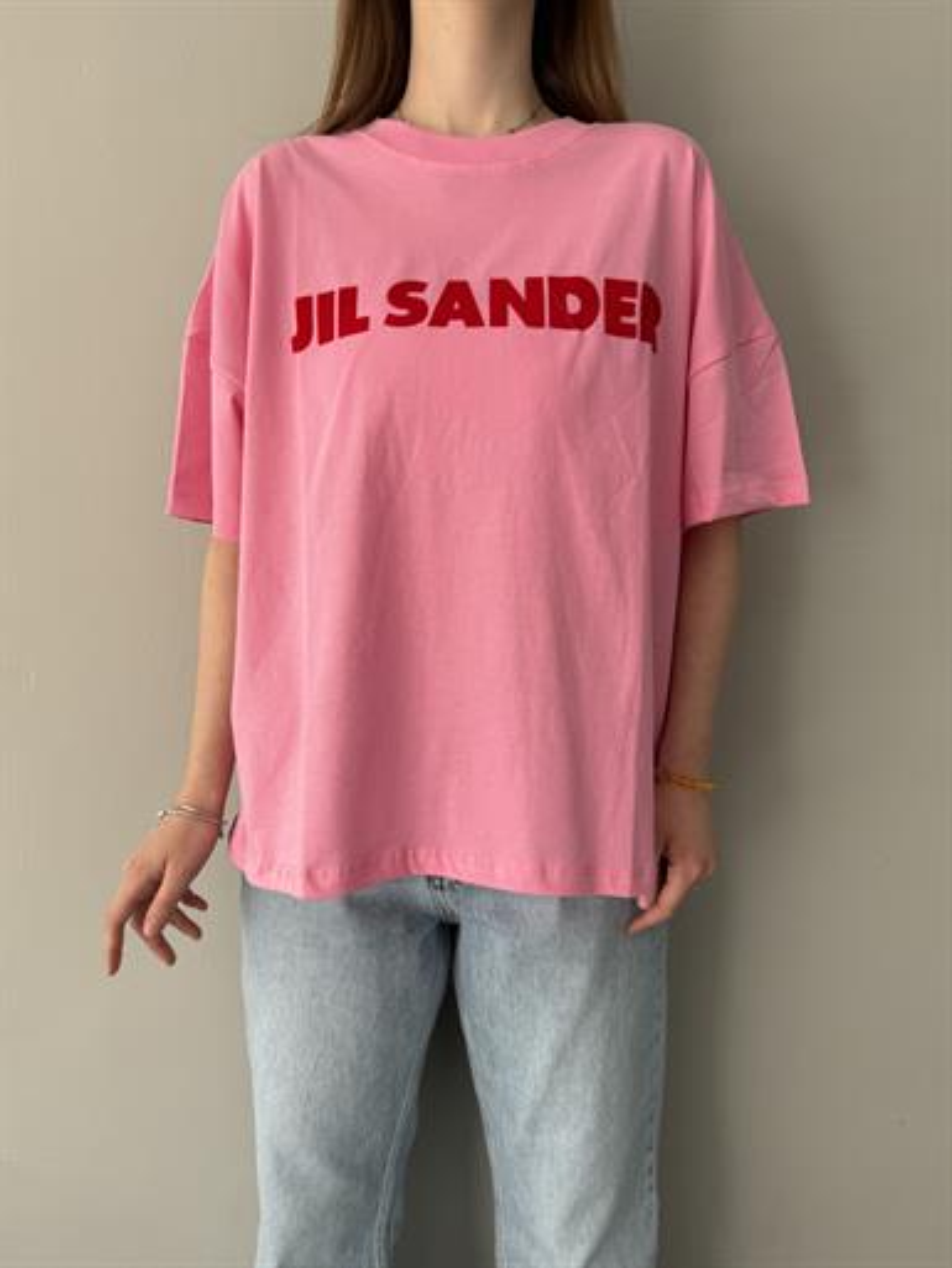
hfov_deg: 56.8
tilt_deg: -5.3
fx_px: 880
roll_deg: -1.2
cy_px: 634
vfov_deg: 71.6
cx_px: 476
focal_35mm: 24
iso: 64
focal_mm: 6.86
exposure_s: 1/222
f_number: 1.78
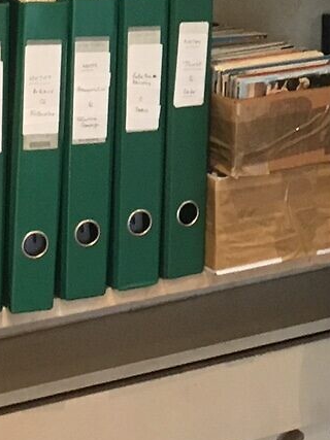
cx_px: 387
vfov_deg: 14.3
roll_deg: -1.5
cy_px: 59
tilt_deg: -12.8
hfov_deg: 10.7
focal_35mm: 137
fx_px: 1742
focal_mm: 4.15
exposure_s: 1/33
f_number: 2.2
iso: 160
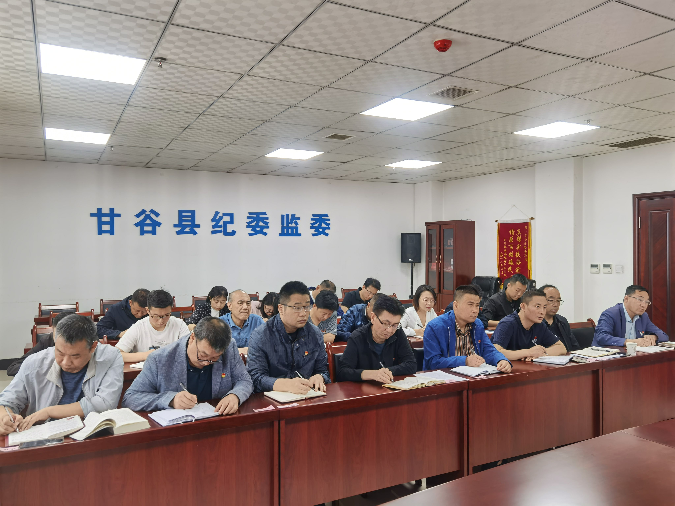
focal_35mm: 27
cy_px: 253
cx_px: 338
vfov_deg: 51.4
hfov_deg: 65.3
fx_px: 526
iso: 100
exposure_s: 1/50
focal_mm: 6.71
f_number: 1.9
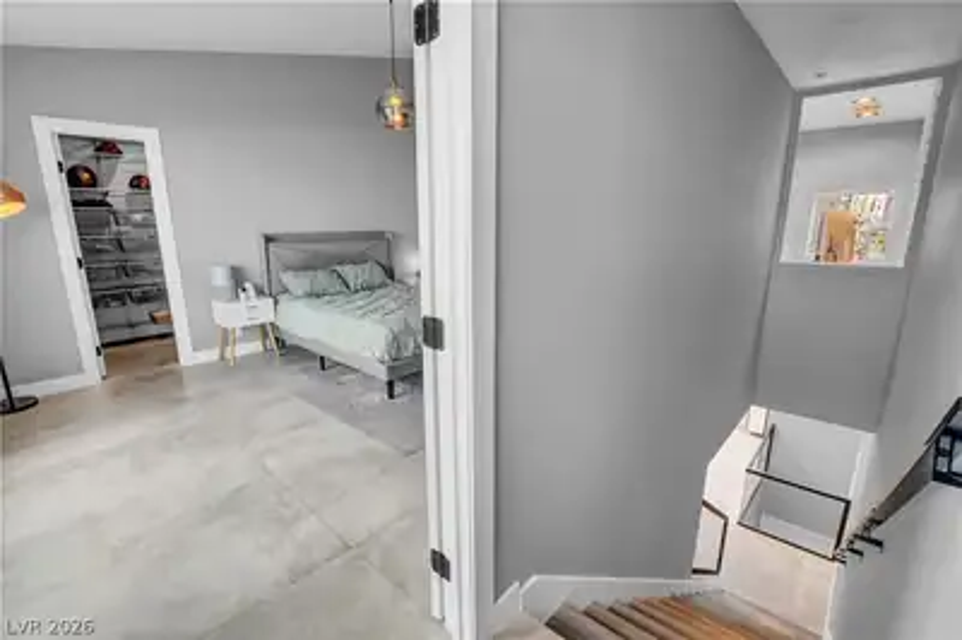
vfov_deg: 77.2
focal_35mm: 15
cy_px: 320
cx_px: 481
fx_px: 400
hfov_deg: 100.4
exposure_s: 1/25
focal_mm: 10
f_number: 8
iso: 800
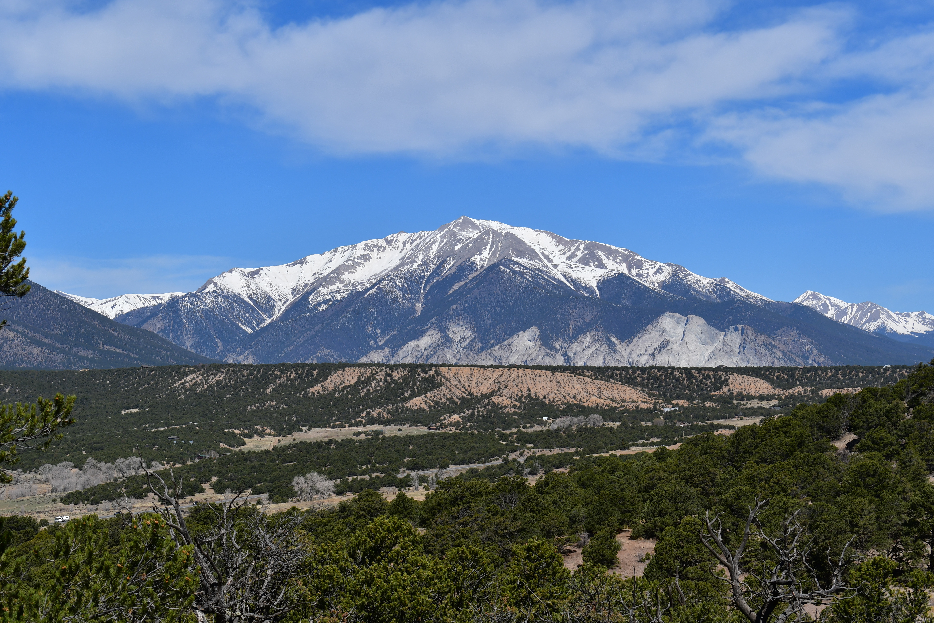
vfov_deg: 16.7
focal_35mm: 82
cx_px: 467
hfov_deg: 24.8
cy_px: 312
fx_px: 2127
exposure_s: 1/400
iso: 125
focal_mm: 55
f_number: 11
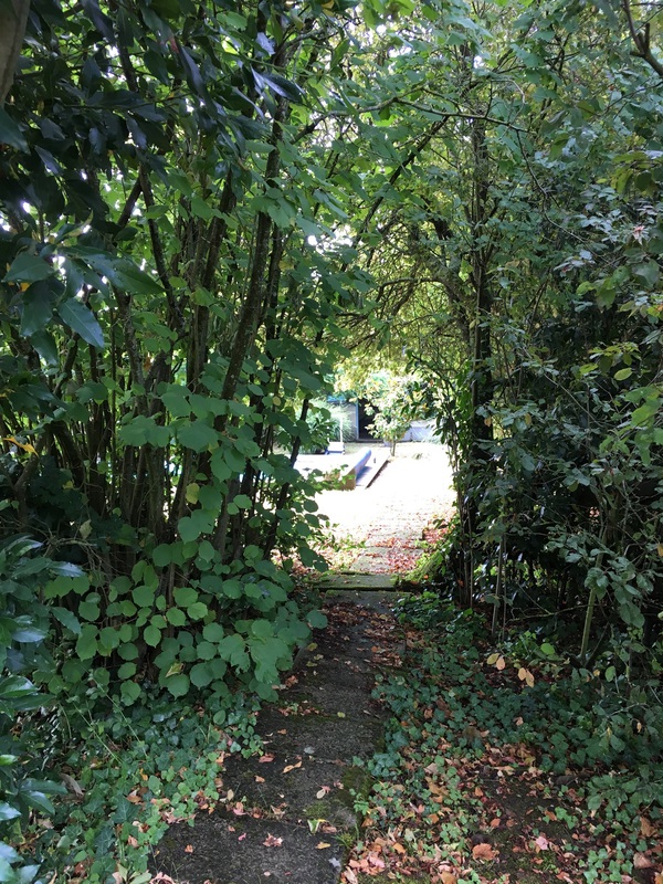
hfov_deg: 48.2
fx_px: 741
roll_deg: +1.1
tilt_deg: -6.7
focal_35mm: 29
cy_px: 442
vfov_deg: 61.7
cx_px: 332
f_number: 2.2
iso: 40
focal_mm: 4.15
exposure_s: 1/33
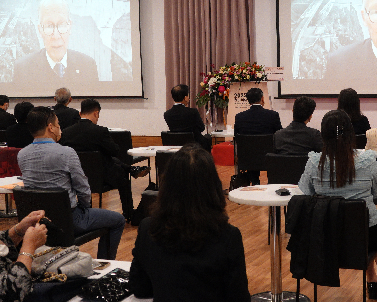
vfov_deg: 23.1
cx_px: 262
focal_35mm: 66
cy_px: 115
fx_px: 736
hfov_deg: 28.5
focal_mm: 14.65
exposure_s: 1/125
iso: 1250
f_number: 3.2
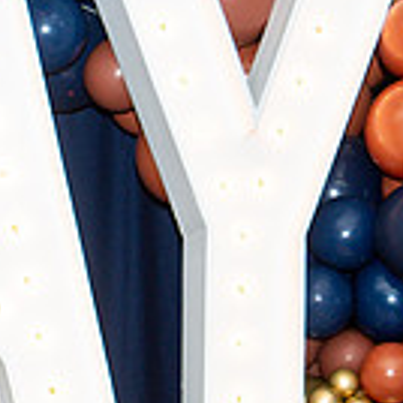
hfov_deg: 12.4
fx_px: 1739
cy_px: 541
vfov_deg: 12.7
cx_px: -246
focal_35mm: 132
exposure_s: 1/125
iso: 500
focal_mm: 28
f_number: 3.5
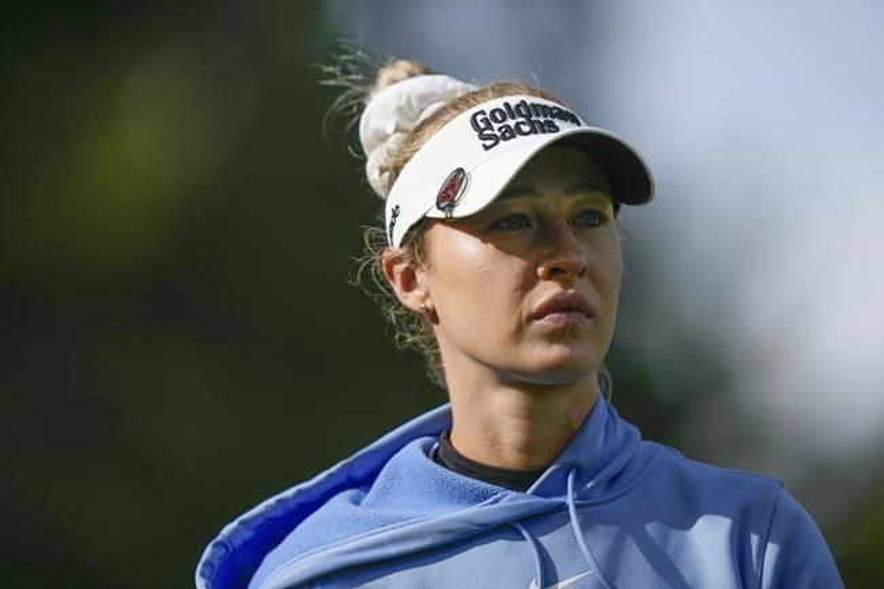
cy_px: 294
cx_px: 442
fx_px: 9819
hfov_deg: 5.2
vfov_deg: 3.4
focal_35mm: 400
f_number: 2.8
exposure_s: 1/6000
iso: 320
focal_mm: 400
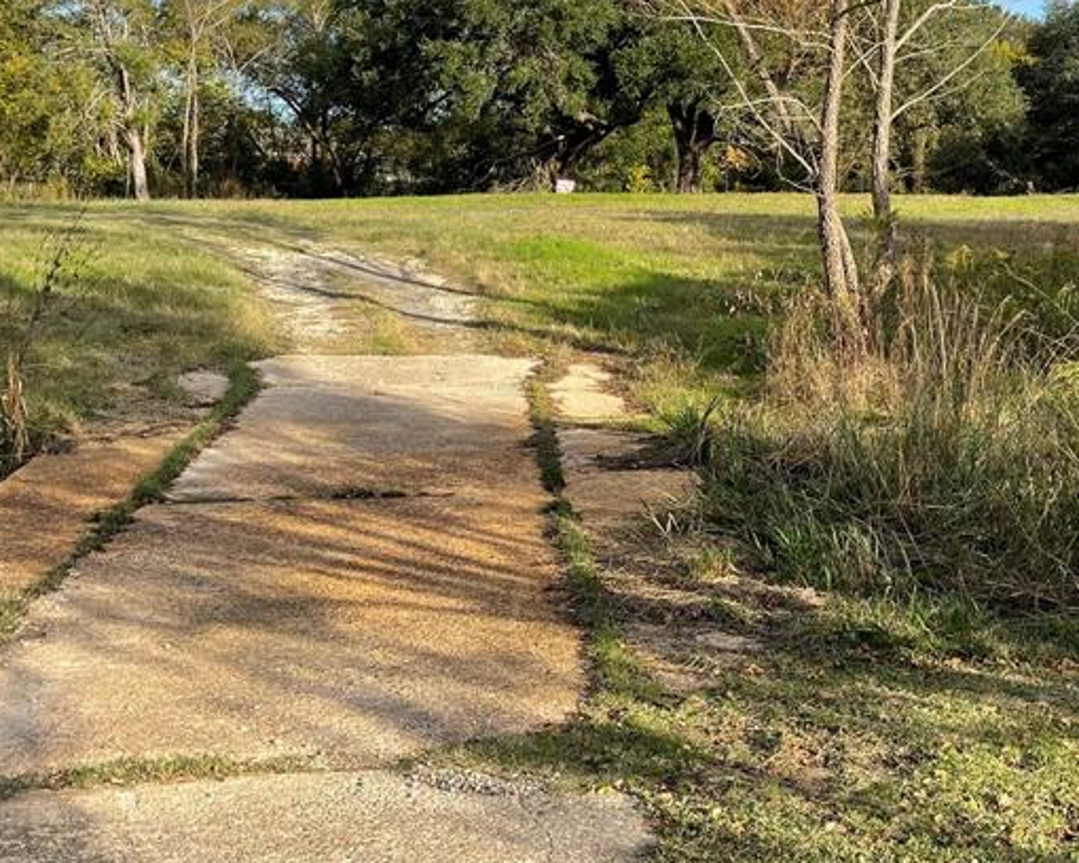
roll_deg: -0.7
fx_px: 1629
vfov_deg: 29.1
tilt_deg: +0.2
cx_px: 635
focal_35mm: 51
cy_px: 192
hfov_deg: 36.6
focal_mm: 5.1
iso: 32
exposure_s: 1/2049
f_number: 1.6
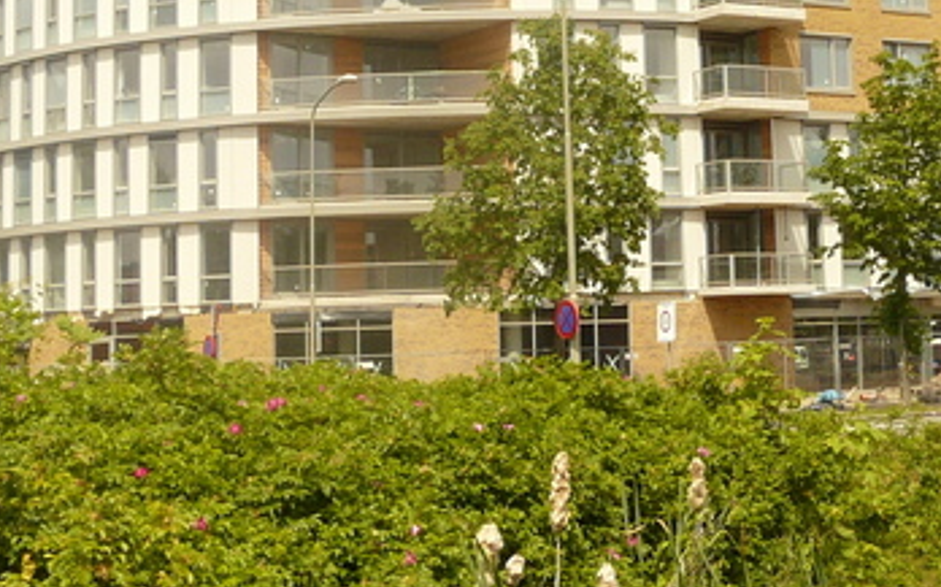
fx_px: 1999
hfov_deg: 26.2
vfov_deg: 16.5
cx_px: 681
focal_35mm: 78
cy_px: 68
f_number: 5.6
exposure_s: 1/320
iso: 100
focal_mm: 4.6
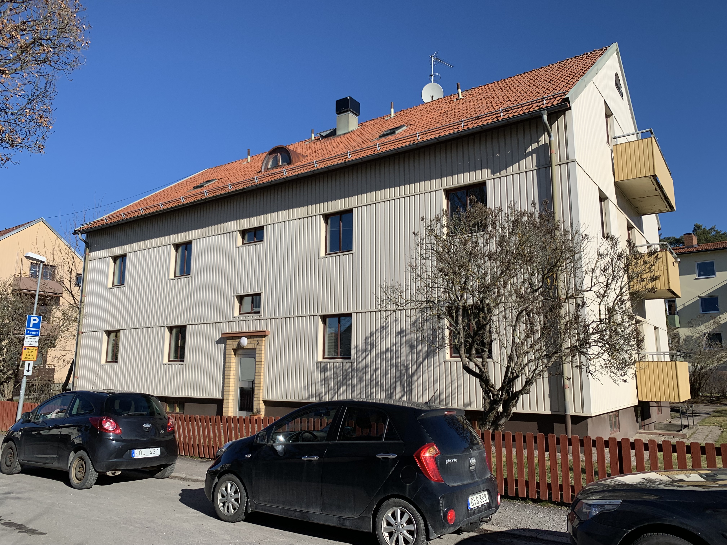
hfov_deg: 67.3
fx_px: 546
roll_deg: -0.6
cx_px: 364
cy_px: 272
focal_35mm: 26
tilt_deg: +10.4
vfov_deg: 53.1
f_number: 1.8
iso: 25
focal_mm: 4.25
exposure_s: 1/2755
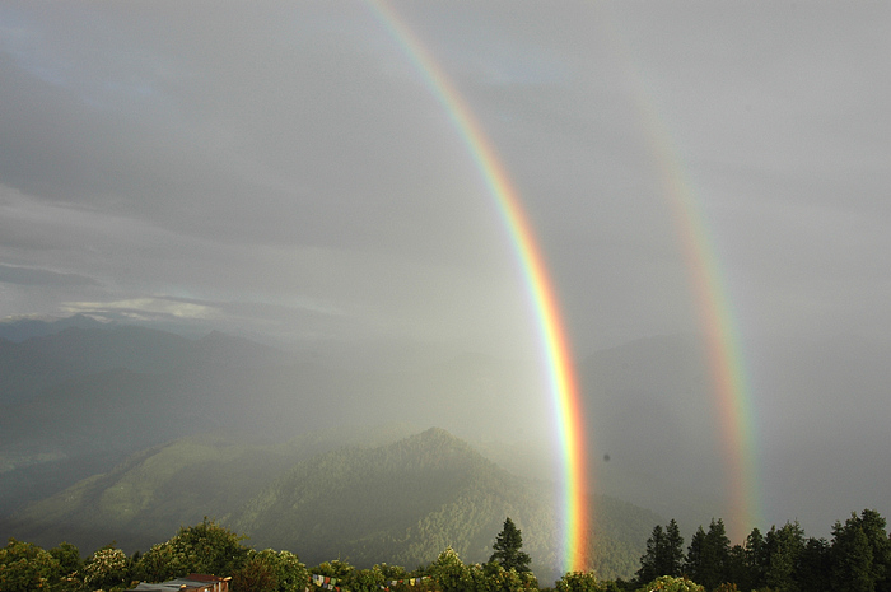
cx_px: 446
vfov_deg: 36.8
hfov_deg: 53.2
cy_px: 296
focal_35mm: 36
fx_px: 890
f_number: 11
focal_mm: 24
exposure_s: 1/40
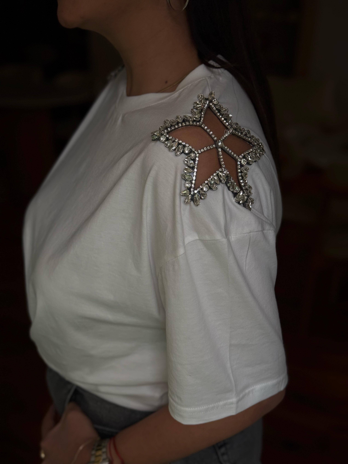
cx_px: 174
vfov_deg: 39.7
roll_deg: -1.9
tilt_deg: -20.0
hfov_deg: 30.3
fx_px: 643
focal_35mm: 48
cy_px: 232
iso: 80
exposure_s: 1/202
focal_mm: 6.76
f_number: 1.78
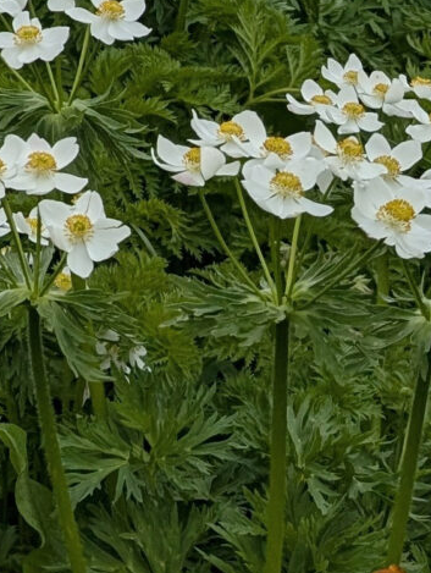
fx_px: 2170
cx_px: -168
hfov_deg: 11.0
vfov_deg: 13.5
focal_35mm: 131
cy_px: -456
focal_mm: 6.9
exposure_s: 1/2037
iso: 21
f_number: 1.68
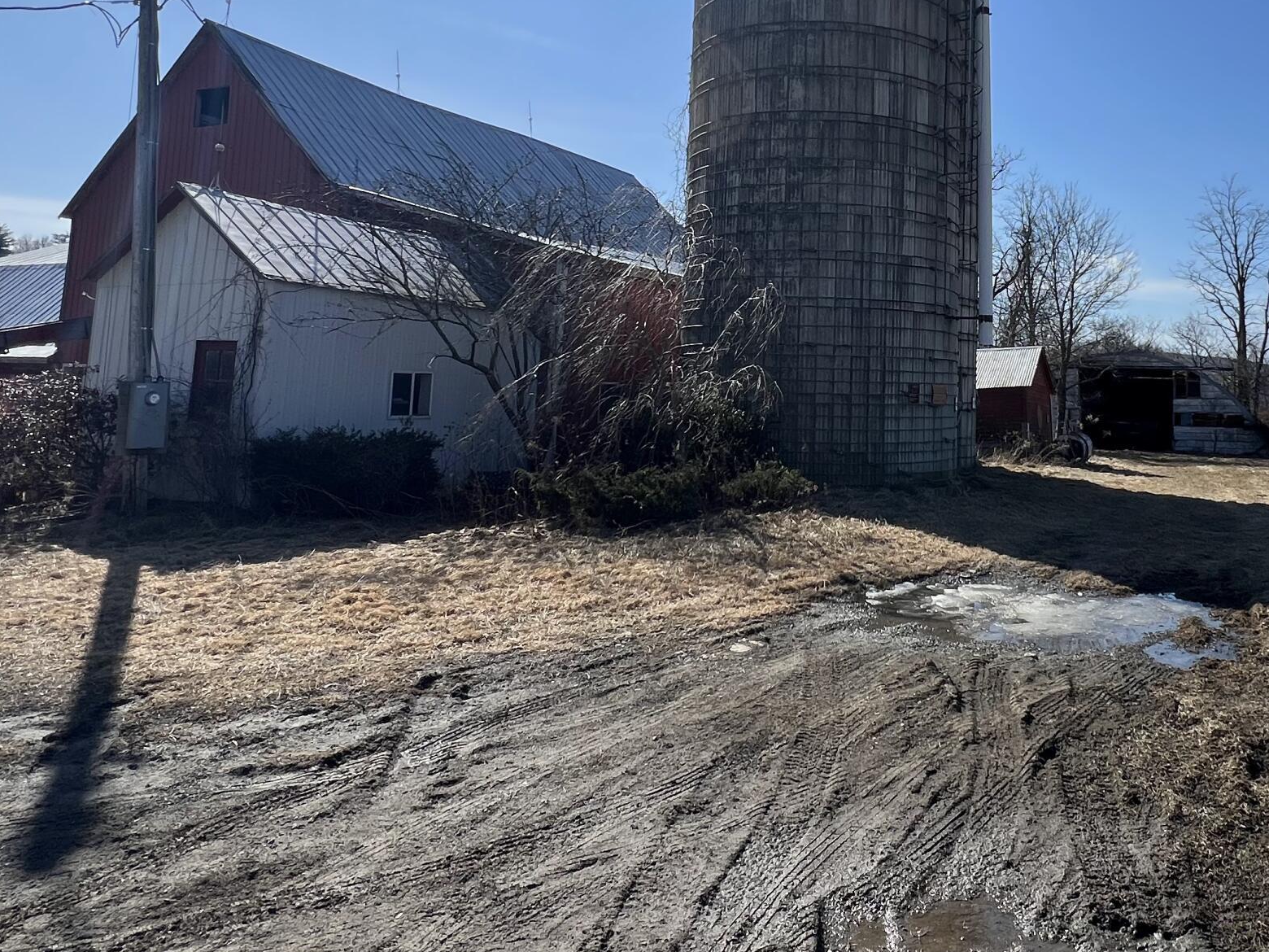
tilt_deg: +5.9
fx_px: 916
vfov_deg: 53.3
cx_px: 866
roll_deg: -1.3
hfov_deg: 67.1
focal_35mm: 25
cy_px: 286
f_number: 1.8
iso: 32
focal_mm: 1.57
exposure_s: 1/1815
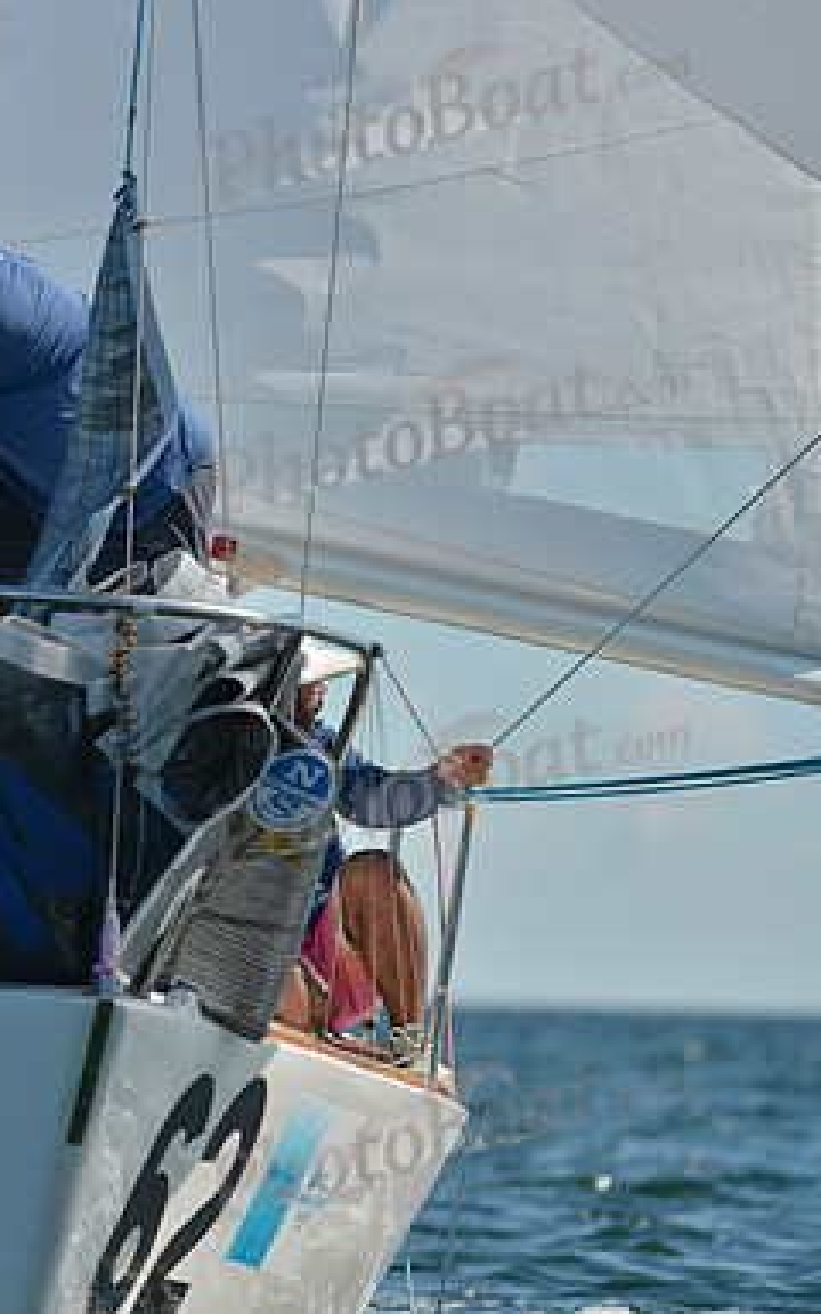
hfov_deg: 4.3
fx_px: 11026
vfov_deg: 6.8
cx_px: 34
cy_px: 655
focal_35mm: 308
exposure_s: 1/2500
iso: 200
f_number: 4
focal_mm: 200
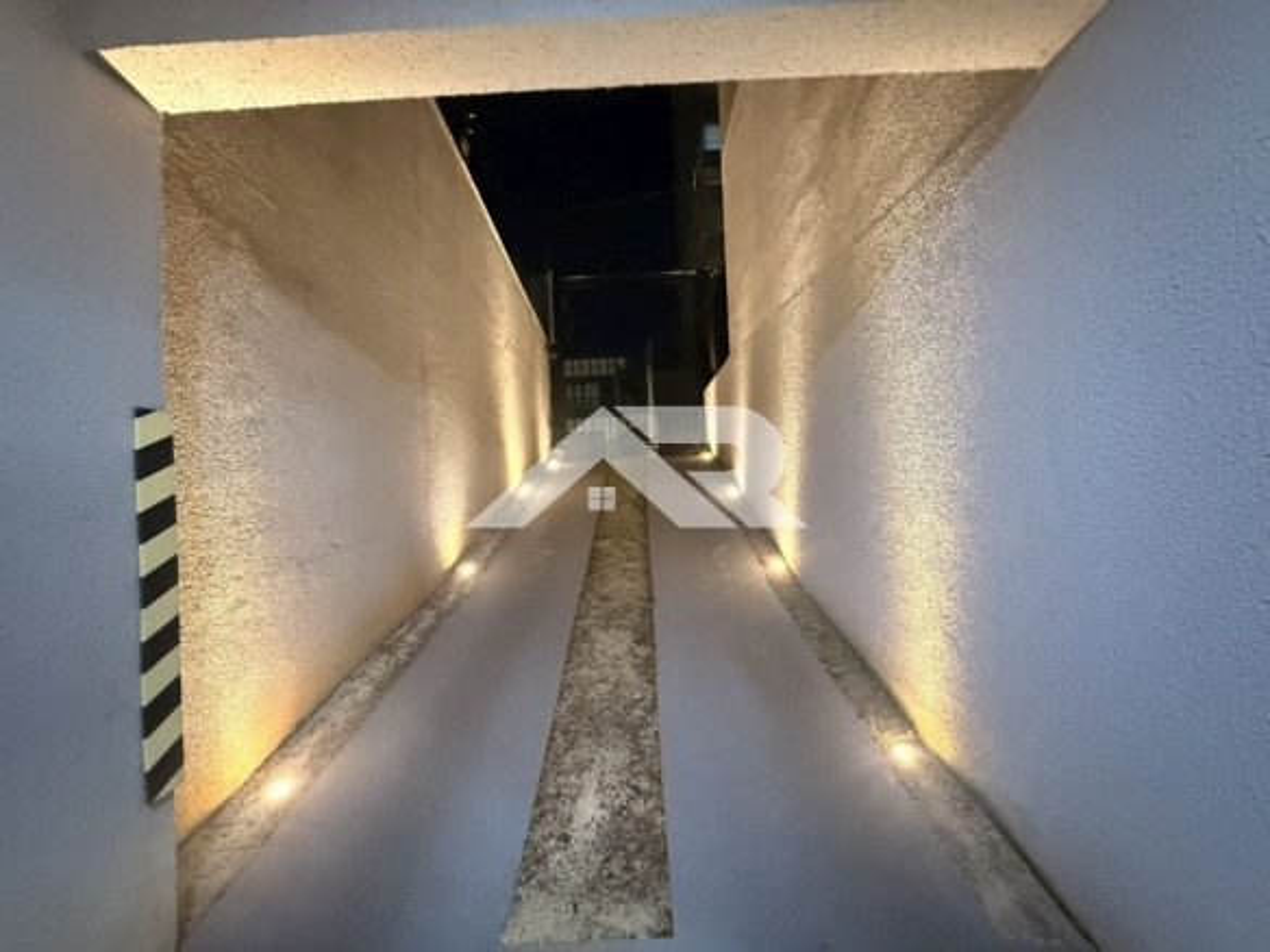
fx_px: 514
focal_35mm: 14
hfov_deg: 102.1
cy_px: 476
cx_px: 635
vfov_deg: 85.7
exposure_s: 1/40
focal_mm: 2.22
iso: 1250
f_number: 2.2
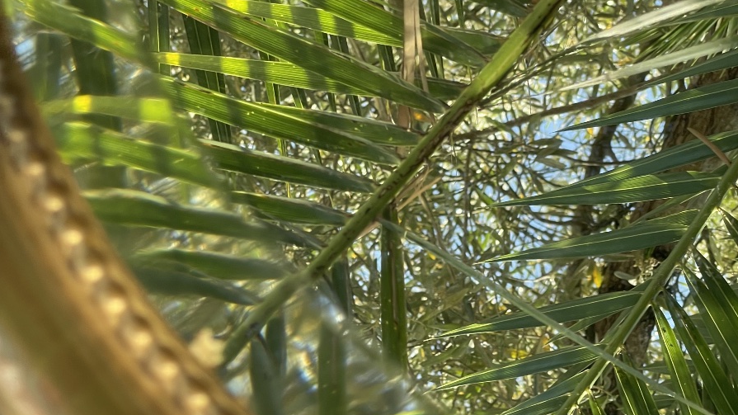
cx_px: 370
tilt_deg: -64.5
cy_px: 337
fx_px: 1487
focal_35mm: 76
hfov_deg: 27.9
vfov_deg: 15.8
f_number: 2
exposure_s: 1/196
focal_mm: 6
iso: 25
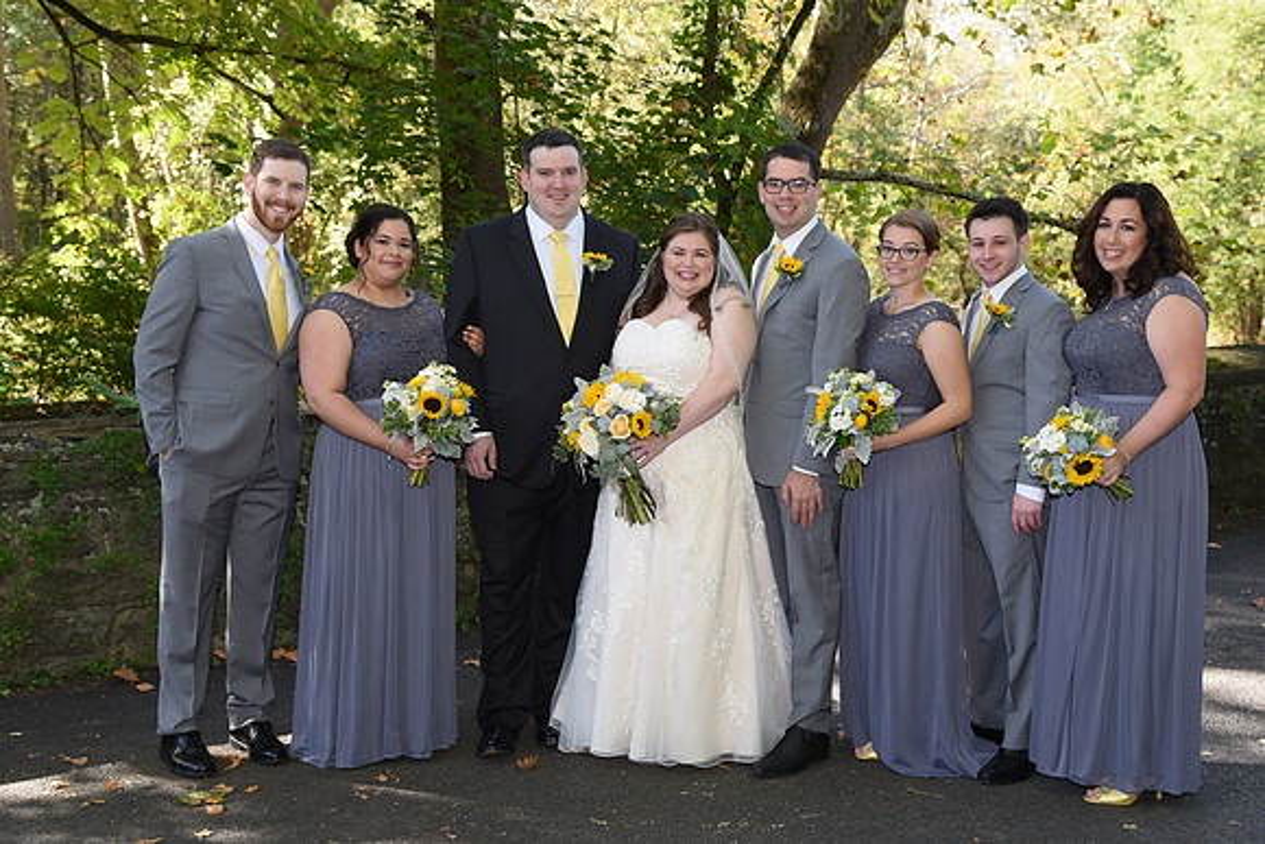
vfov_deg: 28.1
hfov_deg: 41.1
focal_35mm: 48
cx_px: 632
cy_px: 422
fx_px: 1687
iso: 640
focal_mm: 48
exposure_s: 1/200
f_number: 5.6
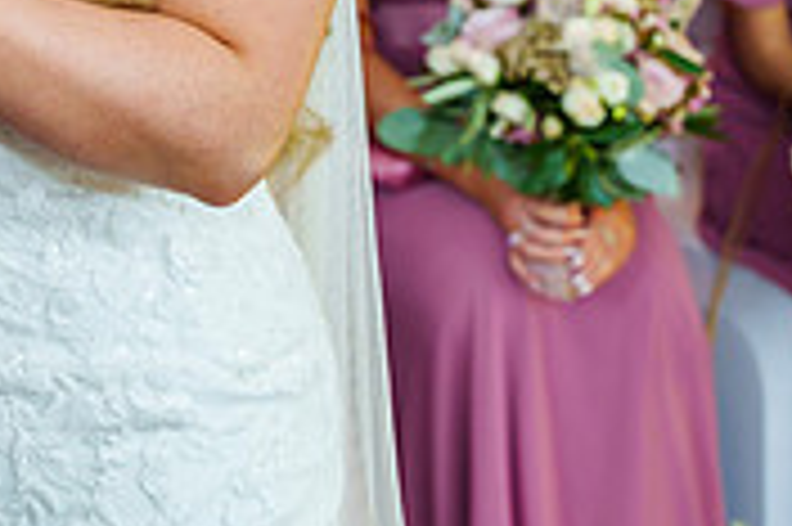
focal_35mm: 152
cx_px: -328
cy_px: -281
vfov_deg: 8.8
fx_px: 3341
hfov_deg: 12.9
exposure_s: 1/80
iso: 800
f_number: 3.5
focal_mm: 46
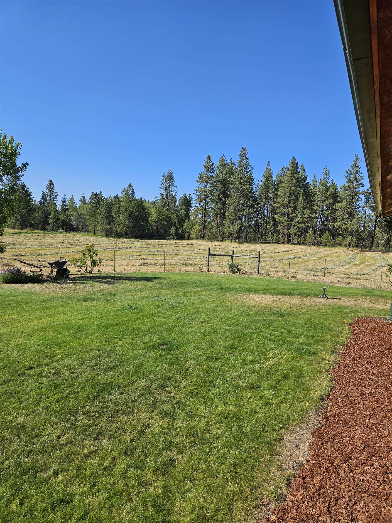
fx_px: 347
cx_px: 196
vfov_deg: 73.9
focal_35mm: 23
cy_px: 262
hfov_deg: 58.9
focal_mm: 5.4
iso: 25
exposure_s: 1/2010
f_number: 1.8
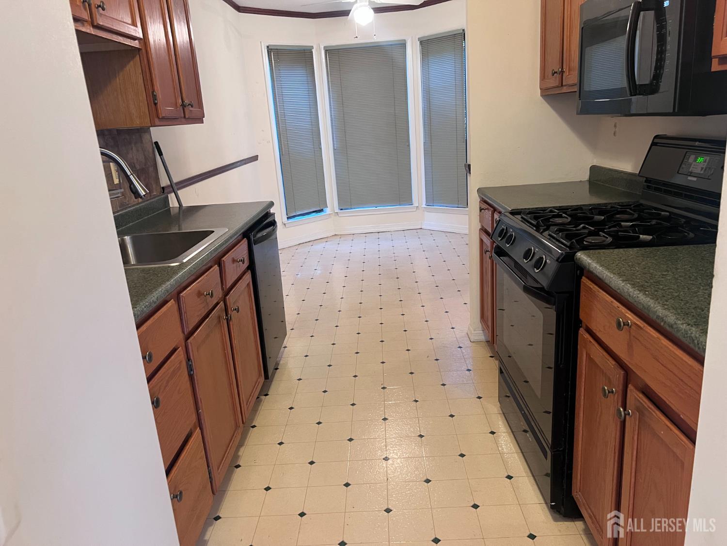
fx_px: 546
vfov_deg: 53.1
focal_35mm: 26
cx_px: 364
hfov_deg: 67.3
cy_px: 273
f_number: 1.5
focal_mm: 5.7
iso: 320
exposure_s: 1/60
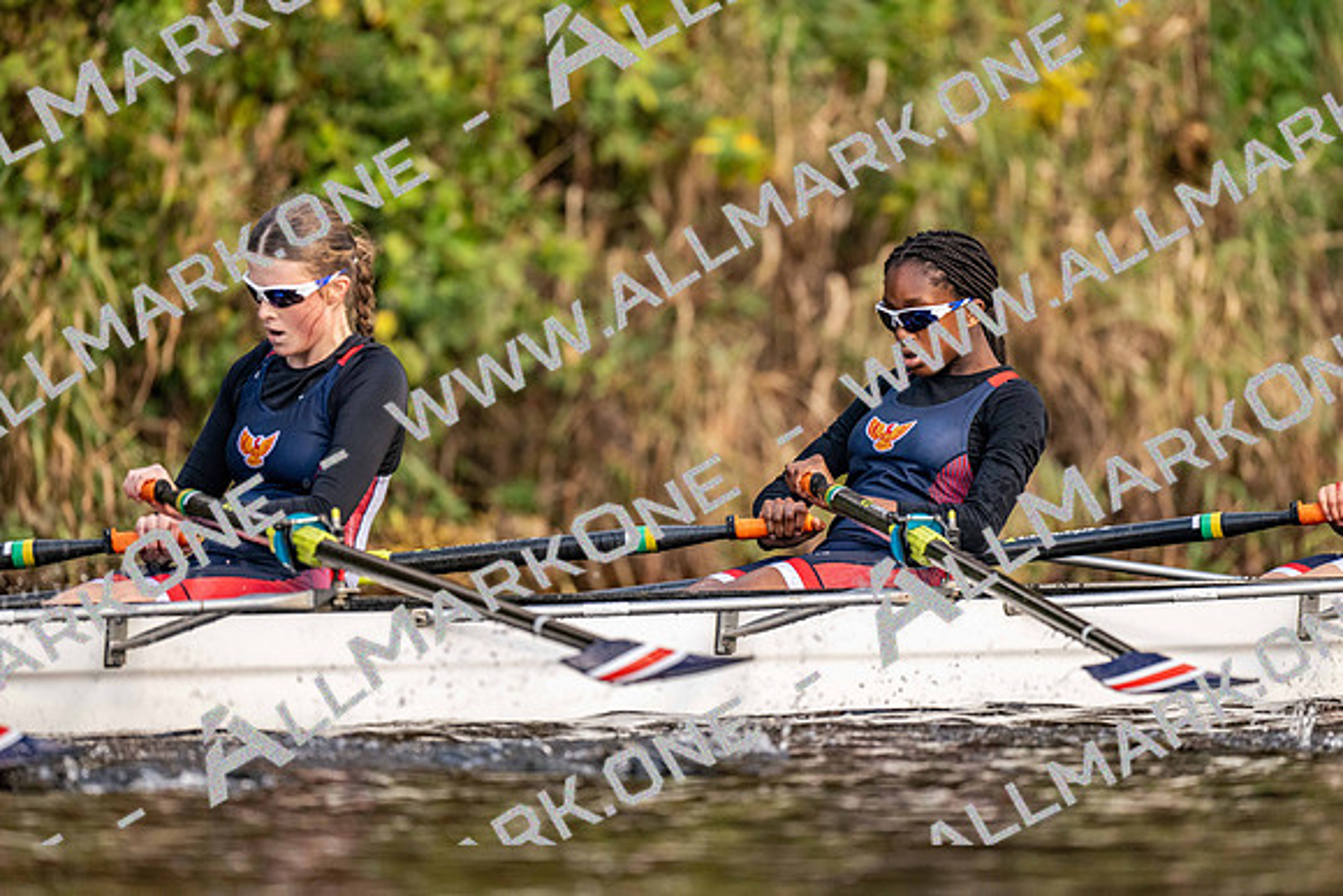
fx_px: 22388
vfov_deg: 2.3
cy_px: 448
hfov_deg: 3.4
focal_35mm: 600
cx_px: 672
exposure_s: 1/2500
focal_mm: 600
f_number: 4
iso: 2000
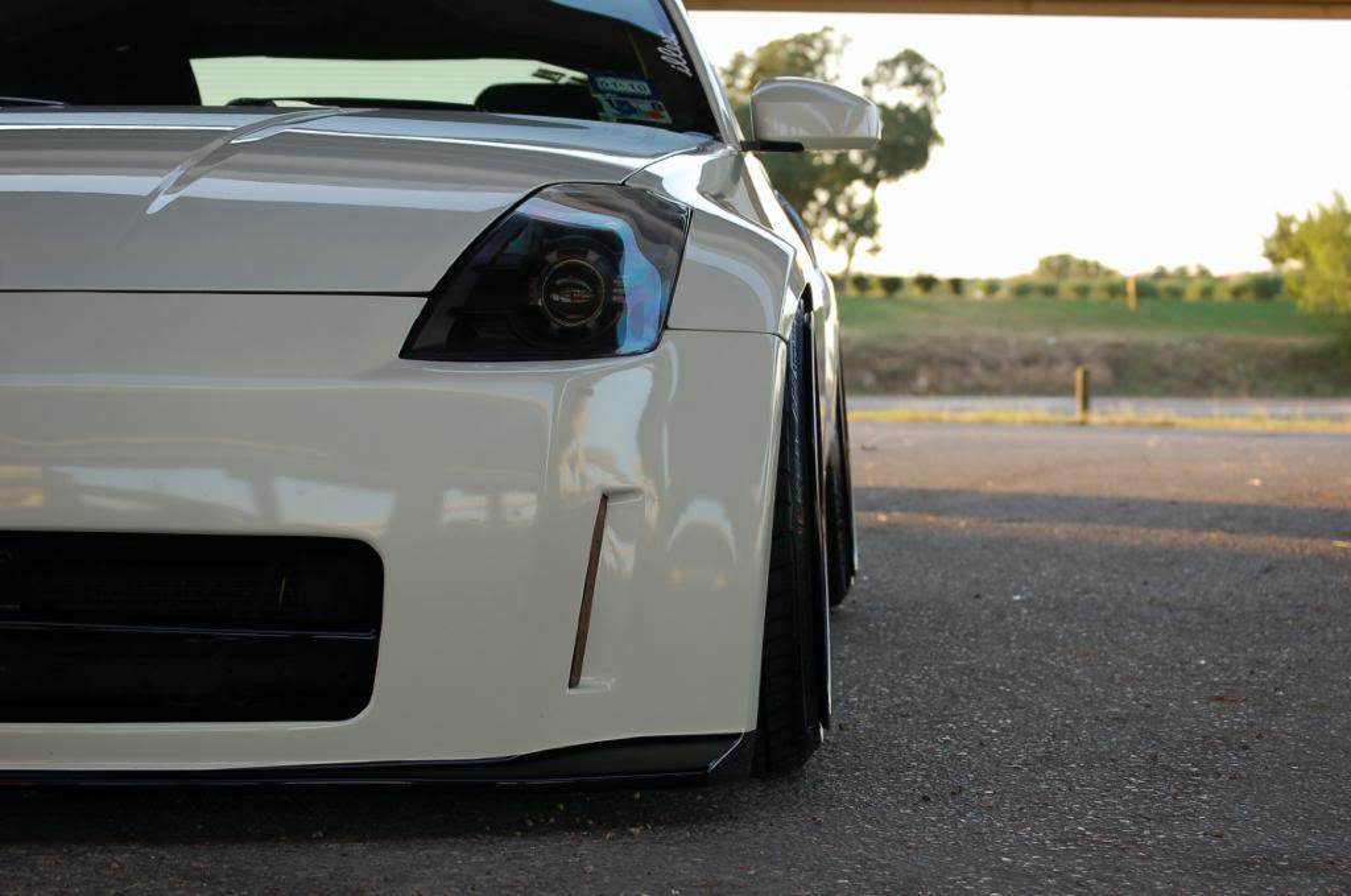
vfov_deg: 16.5
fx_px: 3091
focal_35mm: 82
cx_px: 676
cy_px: 448
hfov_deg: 24.7
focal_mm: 55
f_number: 5.6
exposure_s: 1/125
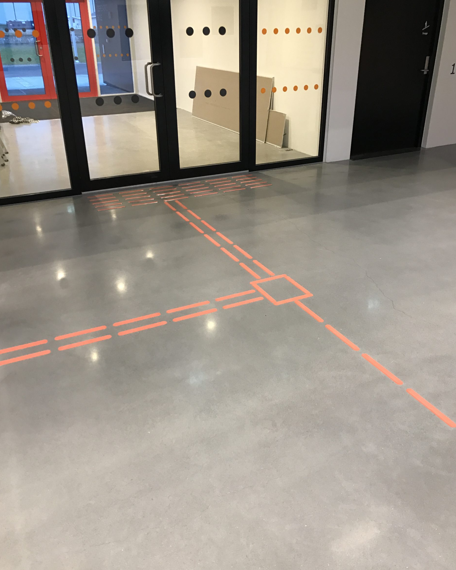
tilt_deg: -26.3
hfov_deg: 48.5
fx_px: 506
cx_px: 229
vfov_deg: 58.8
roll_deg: +0.8
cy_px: 285
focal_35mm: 30
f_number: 1.8
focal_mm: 3.99
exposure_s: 1/20
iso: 40
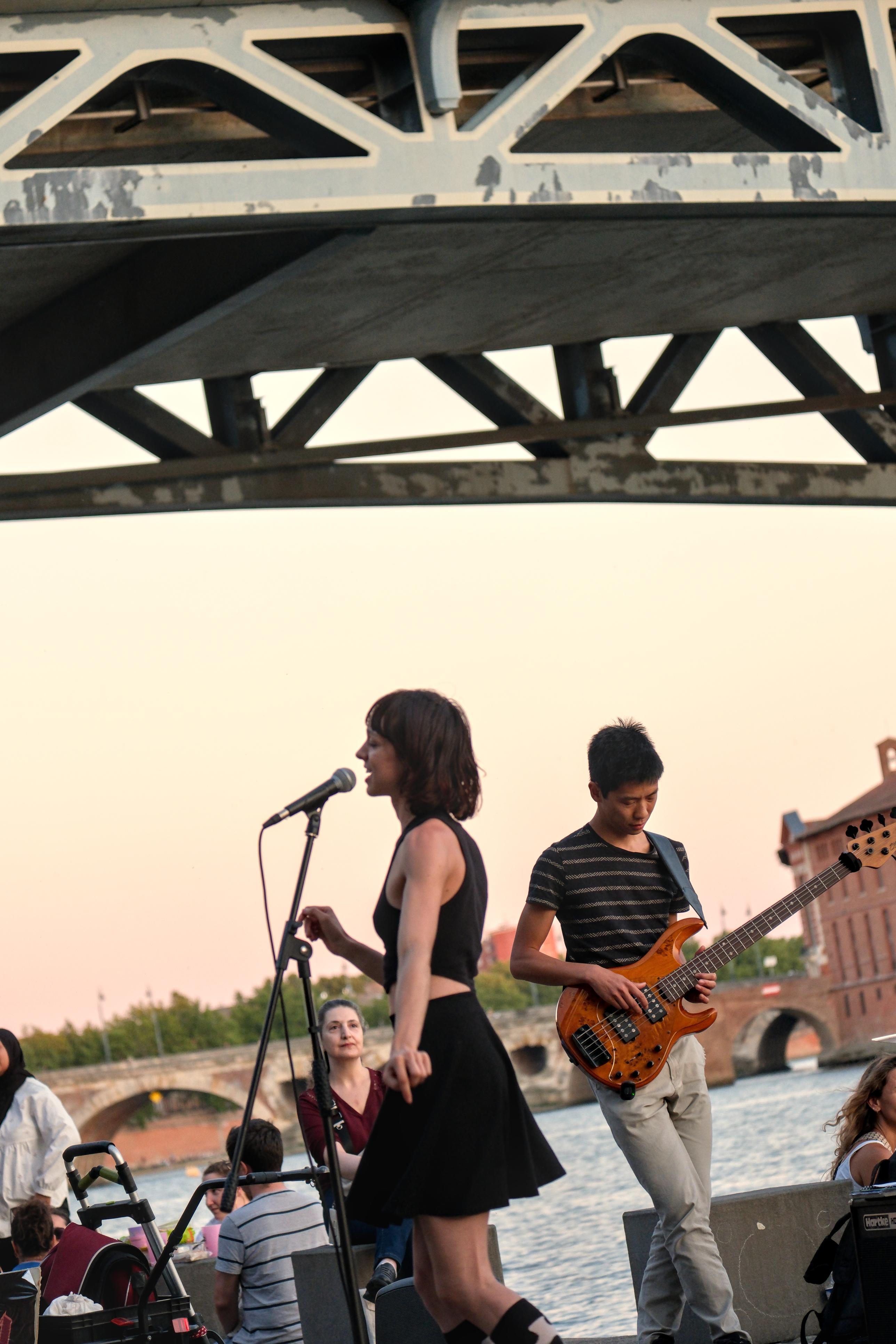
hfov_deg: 12.3
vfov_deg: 18.4
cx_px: 448
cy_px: 672
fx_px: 4144
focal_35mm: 111
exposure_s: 1/320
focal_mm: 74.1
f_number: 3.7
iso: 1250
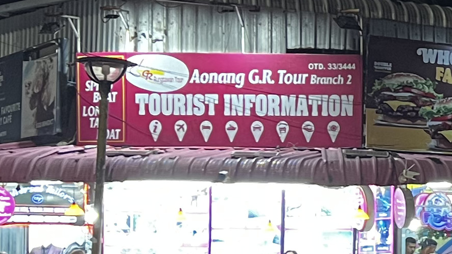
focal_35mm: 128
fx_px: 1534
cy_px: 217
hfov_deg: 15.0
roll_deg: +0.0
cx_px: 768
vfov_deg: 9.4
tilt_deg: +2.1
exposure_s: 1/50
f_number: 1.5
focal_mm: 5.7
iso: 400
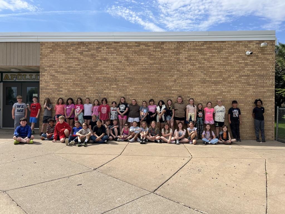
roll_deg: -0.3
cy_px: 107
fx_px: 214
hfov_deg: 67.3
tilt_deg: -0.1
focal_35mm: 26
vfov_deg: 53.1
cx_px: 142
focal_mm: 5.7
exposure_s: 1/4444
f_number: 1.5
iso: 50
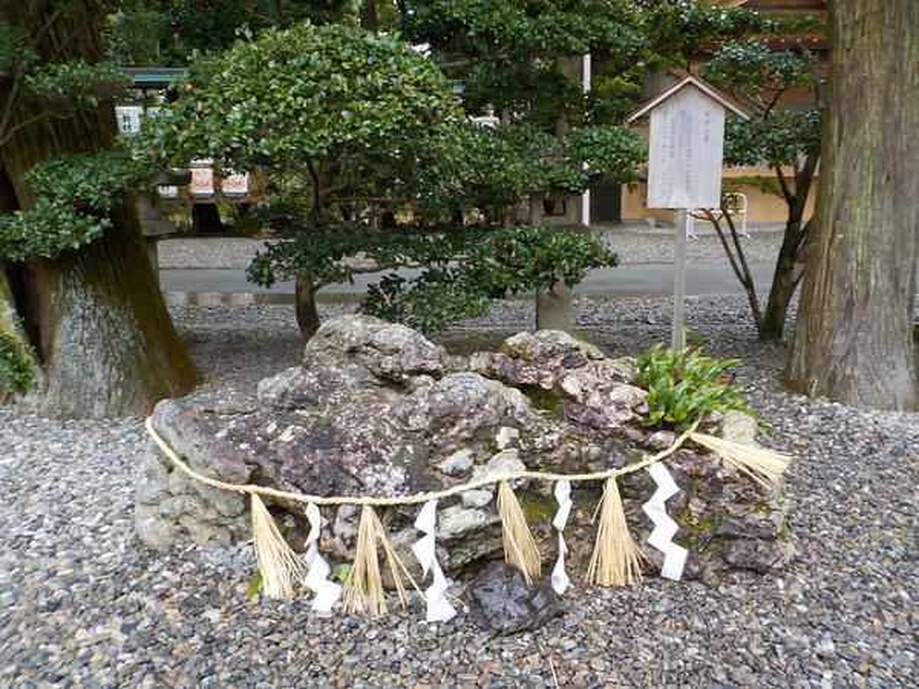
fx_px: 796
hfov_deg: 60.0
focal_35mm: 30
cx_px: 460
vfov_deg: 46.8
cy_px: 344
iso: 220
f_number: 3.3
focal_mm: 4.1
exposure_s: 1/30
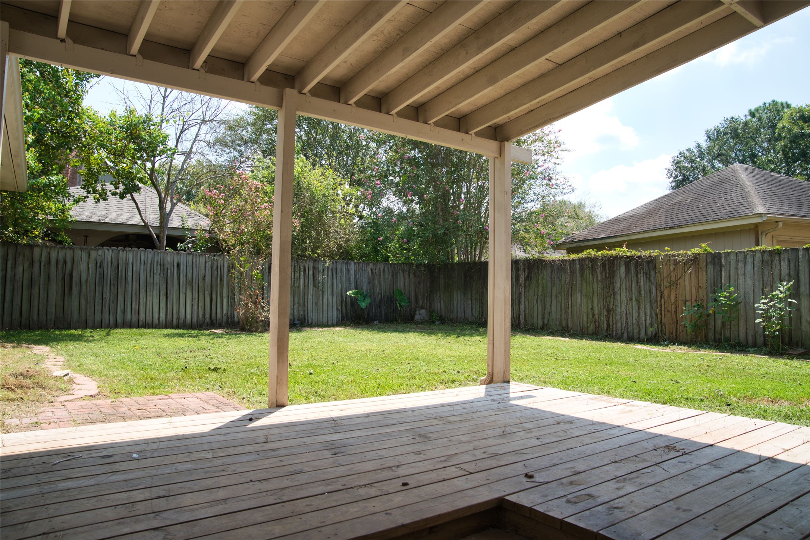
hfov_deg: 73.7
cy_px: 270
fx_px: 540
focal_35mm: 24
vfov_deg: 53.1
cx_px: 405
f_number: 6.3
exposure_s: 1/320
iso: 200
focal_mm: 24
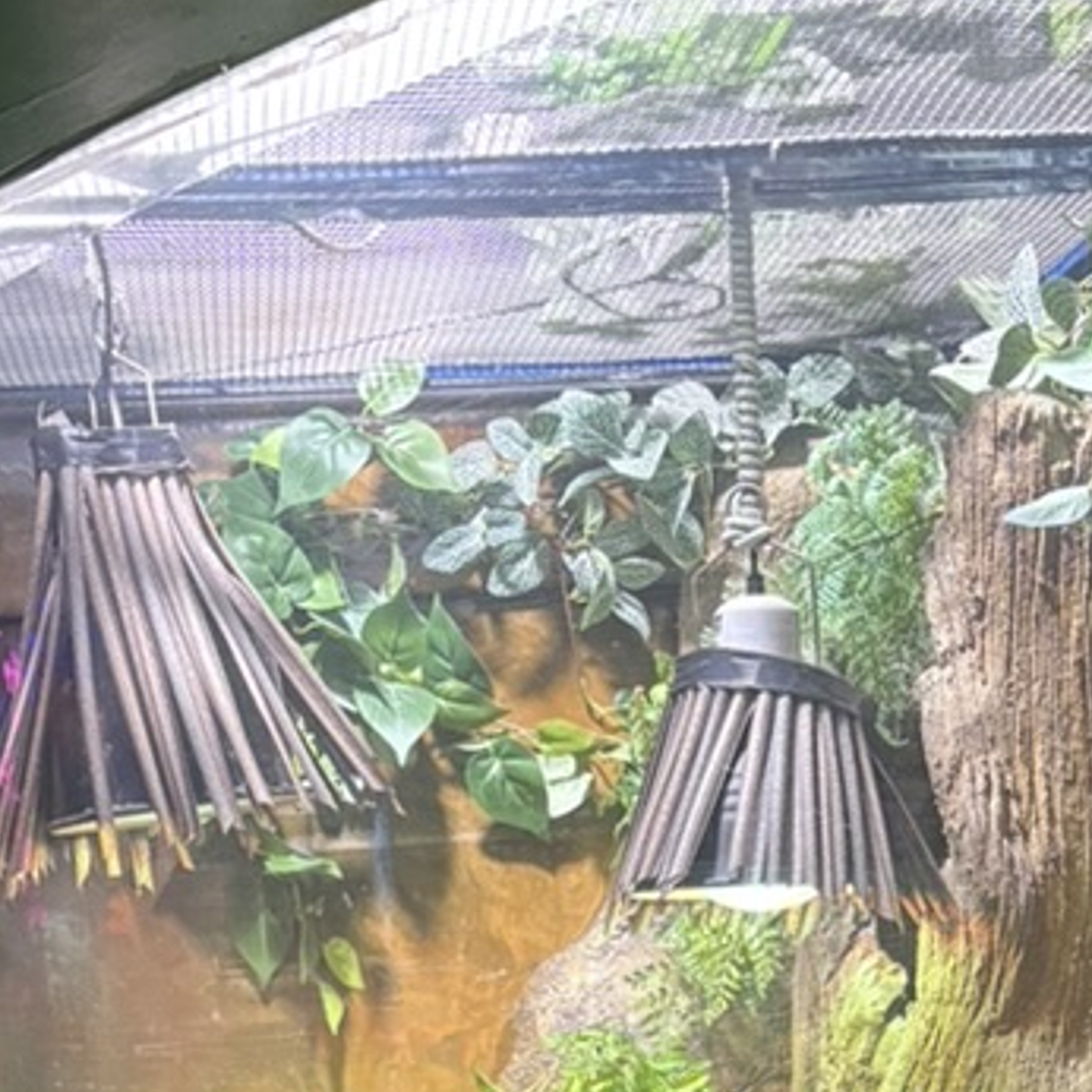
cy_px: 1591
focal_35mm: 68
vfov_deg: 21.6
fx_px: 2427
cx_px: 603
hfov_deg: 25.3
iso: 320
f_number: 1.6
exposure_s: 1/60
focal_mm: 5.96
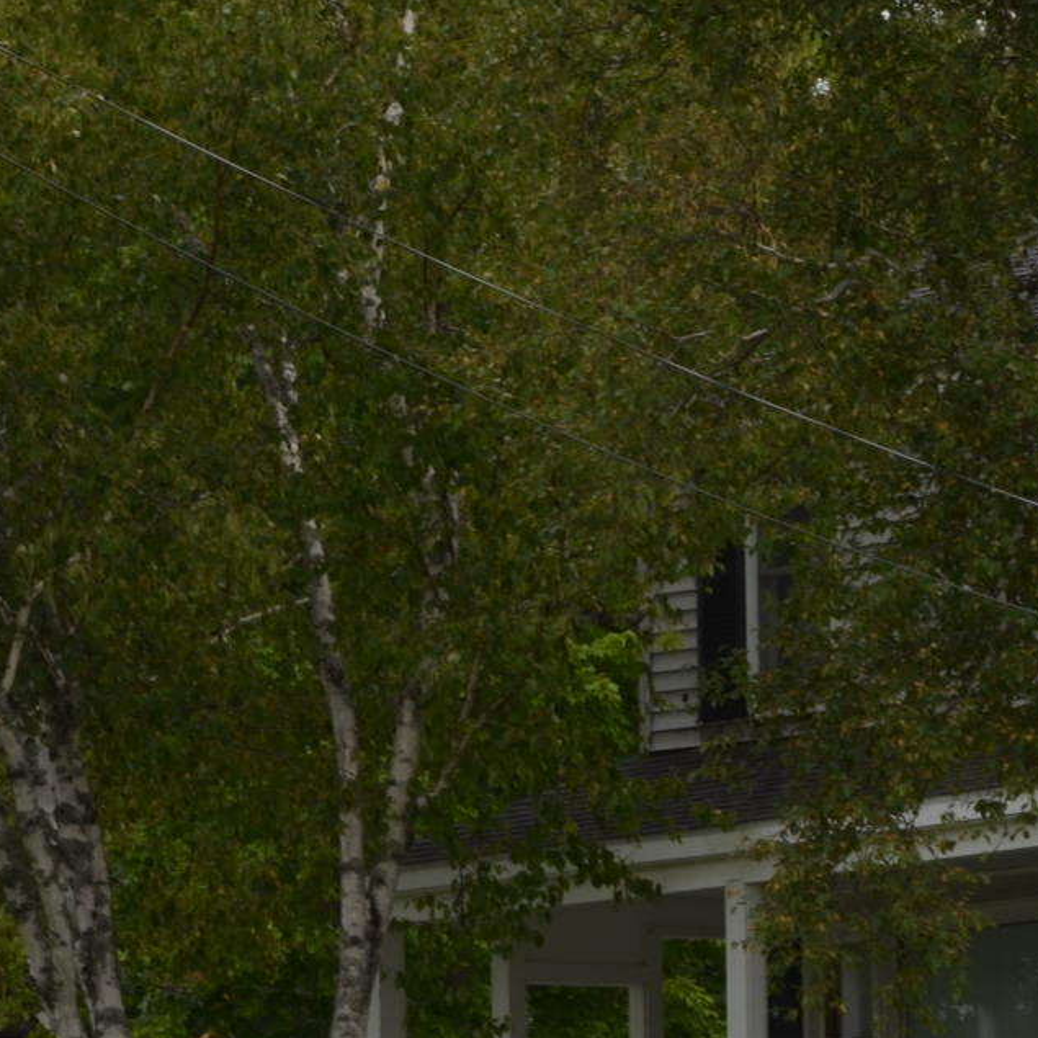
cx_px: 1741
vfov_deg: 6.4
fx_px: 9216
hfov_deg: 6.3
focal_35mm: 272
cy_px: 742
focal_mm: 55
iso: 100
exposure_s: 1/200
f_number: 8
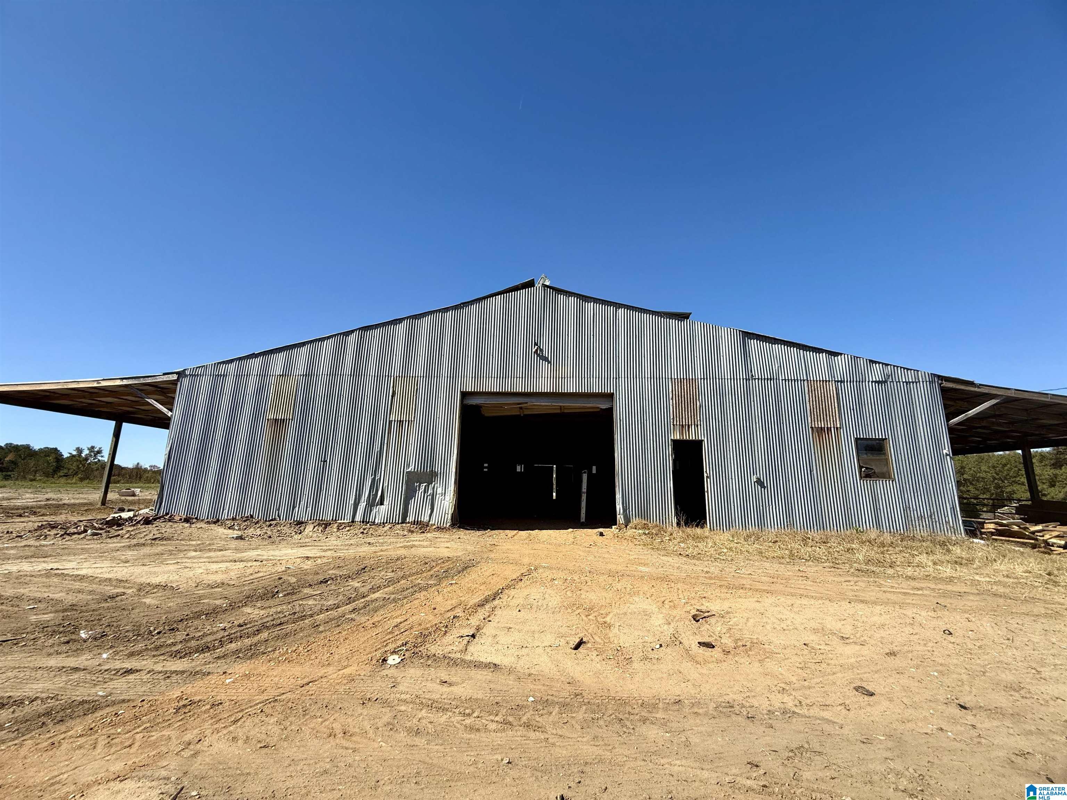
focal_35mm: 14
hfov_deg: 102.1
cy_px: 400
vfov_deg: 85.7
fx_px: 432
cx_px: 534
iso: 50
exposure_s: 1/1431
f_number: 2.2
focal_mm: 2.22
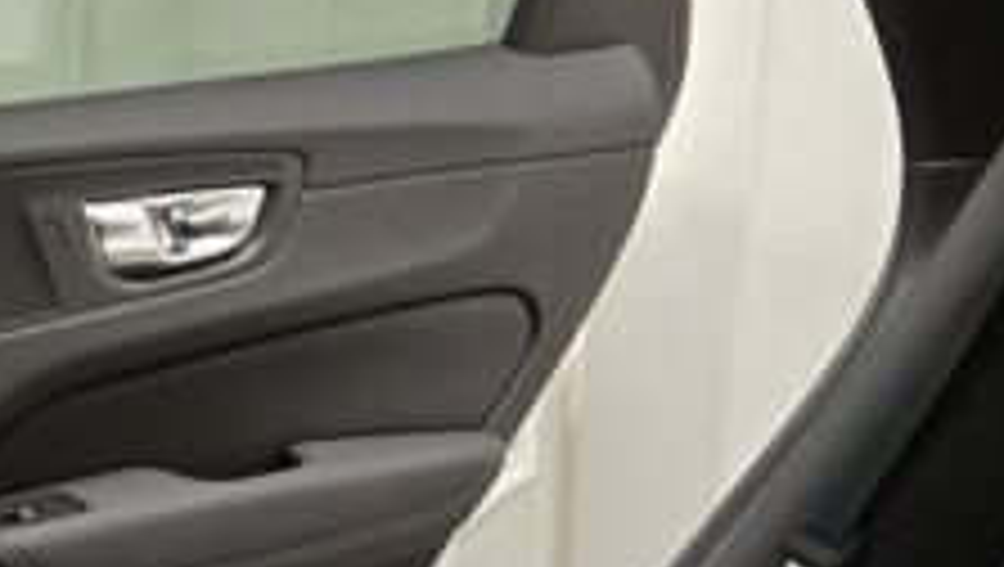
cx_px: -311
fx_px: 3065
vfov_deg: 10.4
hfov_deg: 17.4
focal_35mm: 115
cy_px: 693
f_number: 1.8
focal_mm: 5.4
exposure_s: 1/90.1
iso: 400
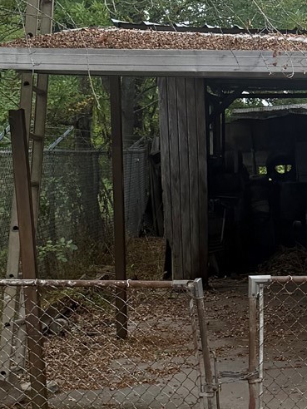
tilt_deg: -5.2
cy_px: 264
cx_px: 422
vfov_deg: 19.6
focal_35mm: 100
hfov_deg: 14.1
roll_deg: -0.9
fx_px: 1182
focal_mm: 6.76
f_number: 1.78
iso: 100
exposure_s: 1/1727
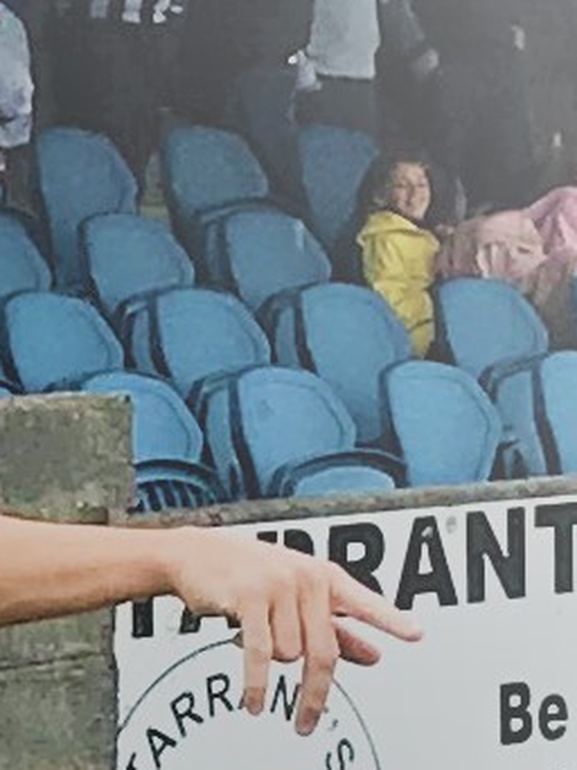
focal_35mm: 101
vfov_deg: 17.1
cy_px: 1245
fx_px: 2248
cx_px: -358
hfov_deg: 13.5
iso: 20
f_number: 1.8
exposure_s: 1/451
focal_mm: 3.99
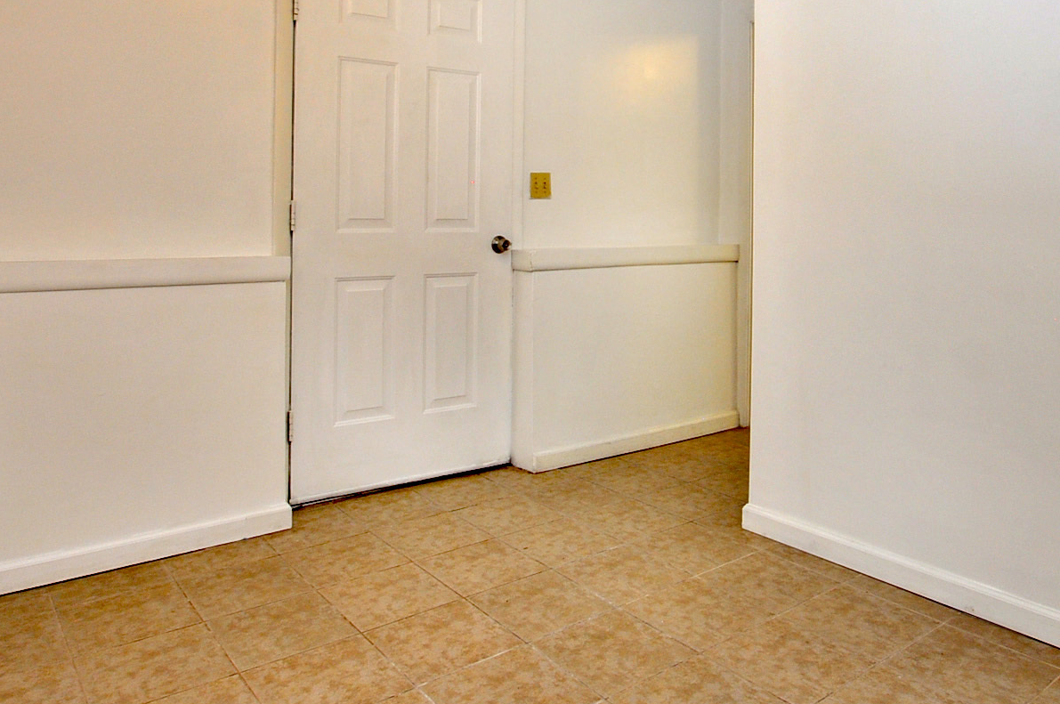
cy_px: 190
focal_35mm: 27
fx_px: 794
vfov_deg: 46.4
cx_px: 576
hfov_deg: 67.3
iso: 250
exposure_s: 1/25
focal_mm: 10
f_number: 5
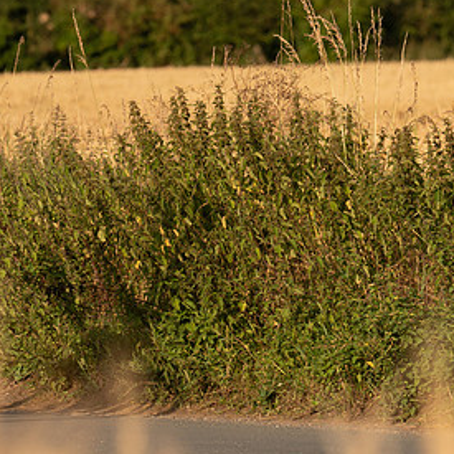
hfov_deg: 3.6
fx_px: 7241
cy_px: 113
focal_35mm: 488
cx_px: -77
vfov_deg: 3.6
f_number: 4.5
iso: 160
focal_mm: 170
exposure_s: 1/800
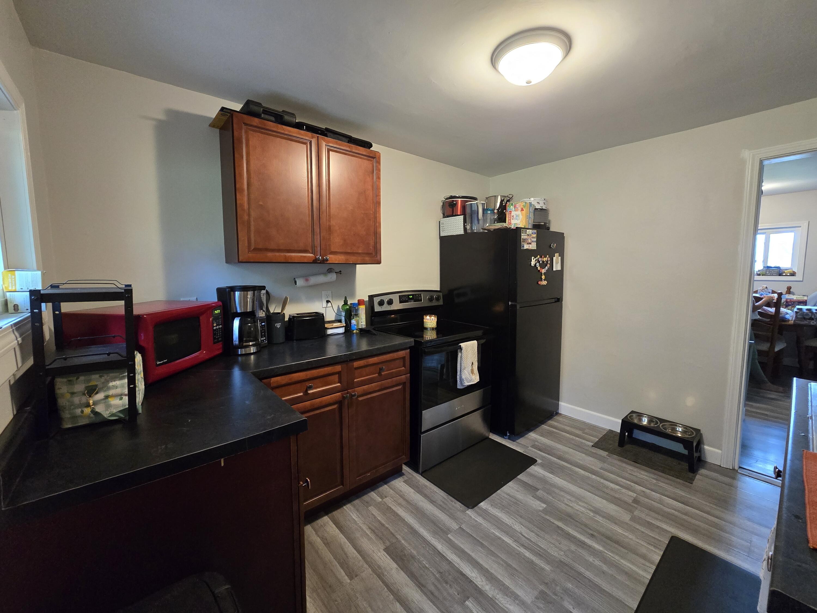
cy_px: 306
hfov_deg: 106.2
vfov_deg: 89.9
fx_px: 307
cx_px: 408
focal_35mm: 13
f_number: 2.2
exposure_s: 1/60
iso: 640
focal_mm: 2.2
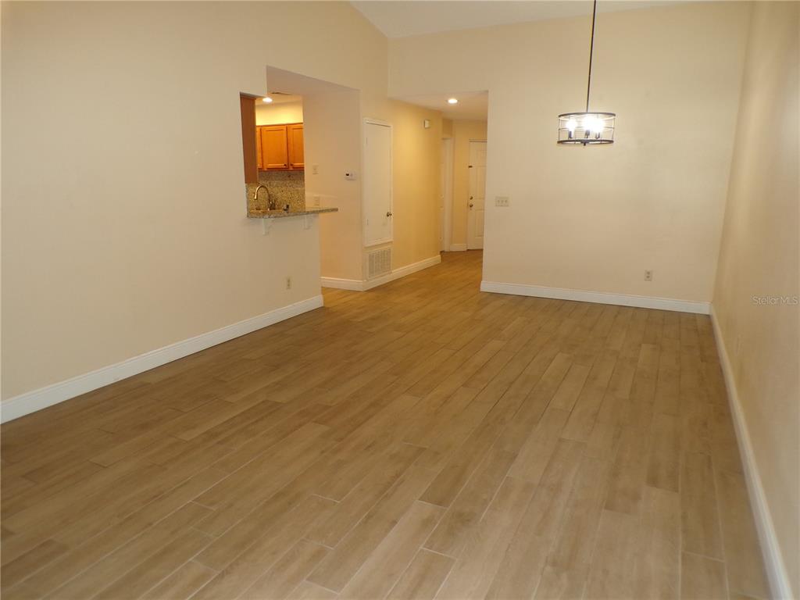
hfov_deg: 71.6
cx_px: 400
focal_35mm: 24
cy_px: 300
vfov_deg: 56.8
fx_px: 555
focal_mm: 4.3
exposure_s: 1/34
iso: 245
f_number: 3
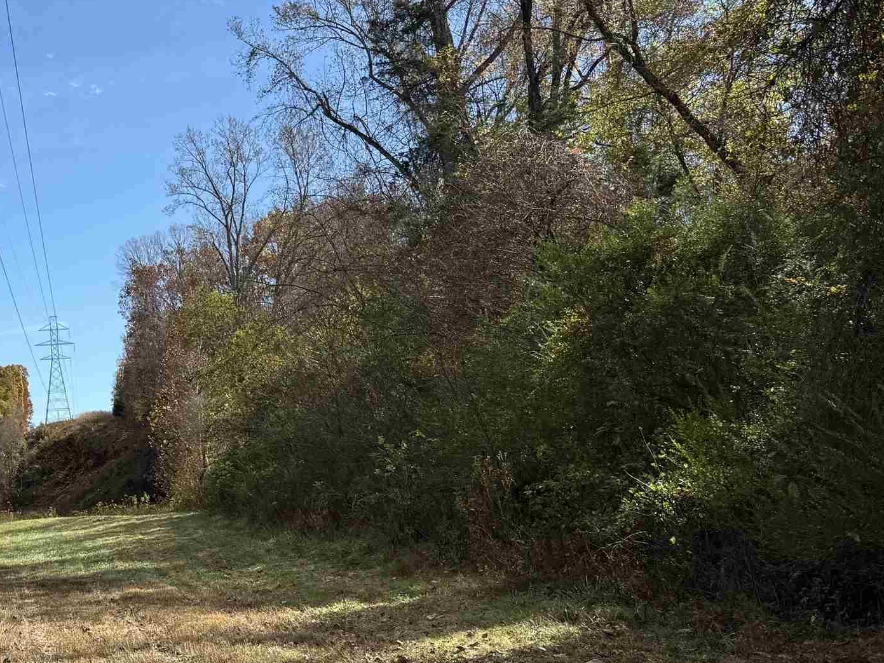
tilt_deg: +6.7
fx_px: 1353
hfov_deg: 32.0
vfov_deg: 27.5
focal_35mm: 53
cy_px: 336
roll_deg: +3.6
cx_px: -89
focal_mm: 6.76
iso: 80
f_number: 1.78
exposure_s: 1/3145
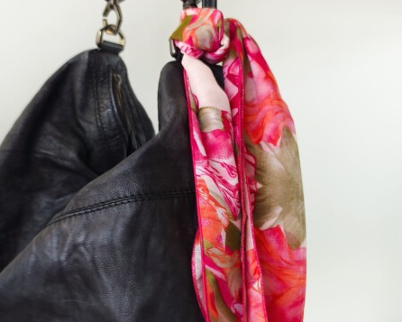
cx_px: 202
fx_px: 500
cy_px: 208
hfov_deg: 43.8
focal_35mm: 42
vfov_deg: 35.4
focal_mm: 6.14
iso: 50
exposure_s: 1/40
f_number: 1.65
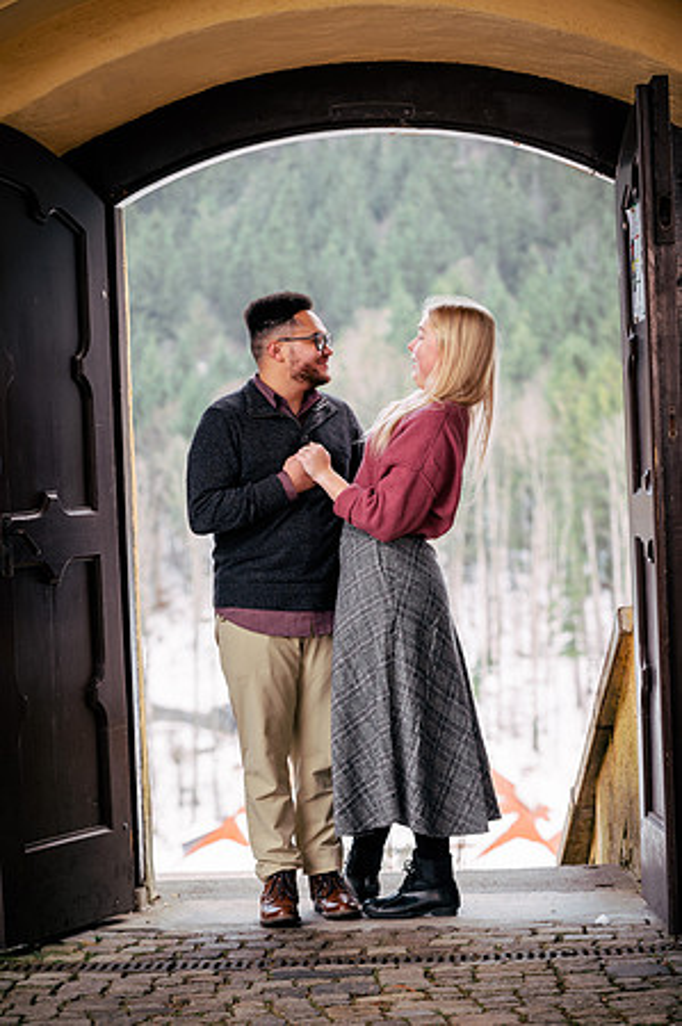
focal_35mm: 105
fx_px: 2990
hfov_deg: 13.0
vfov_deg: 19.5
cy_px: 513
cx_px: 341
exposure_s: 1/100
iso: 250
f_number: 5
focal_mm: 105
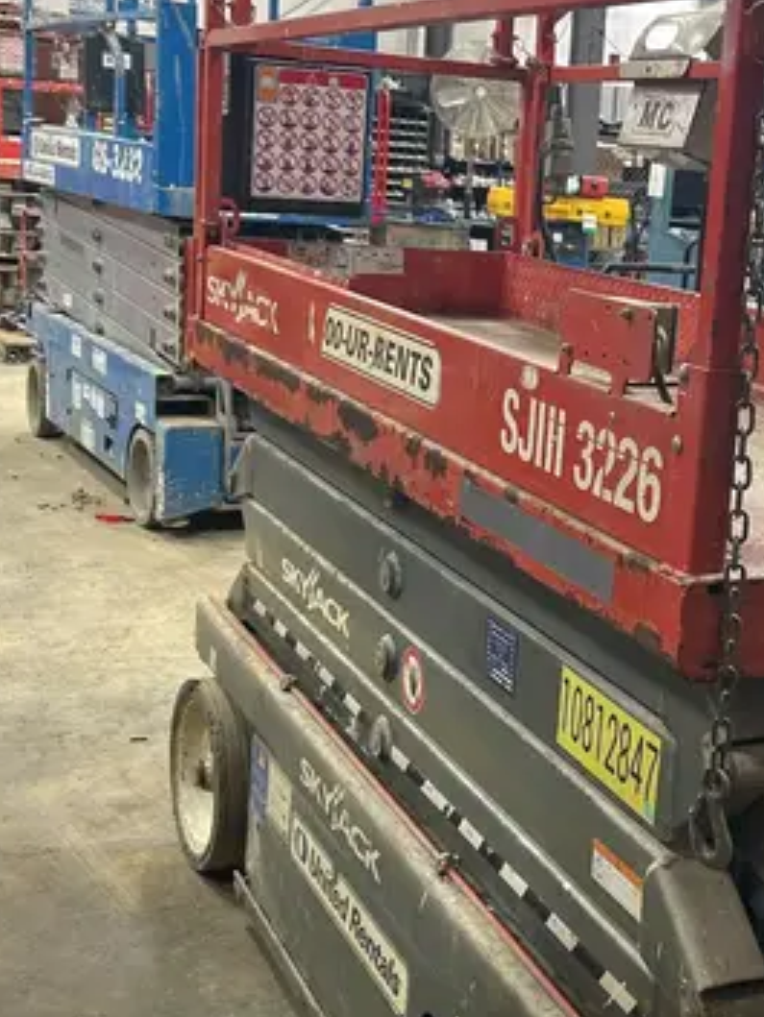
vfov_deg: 35.5
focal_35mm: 54
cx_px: 611
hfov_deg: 26.5
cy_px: 511
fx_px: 1588
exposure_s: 1/60
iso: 200
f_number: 1.5
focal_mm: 5.7
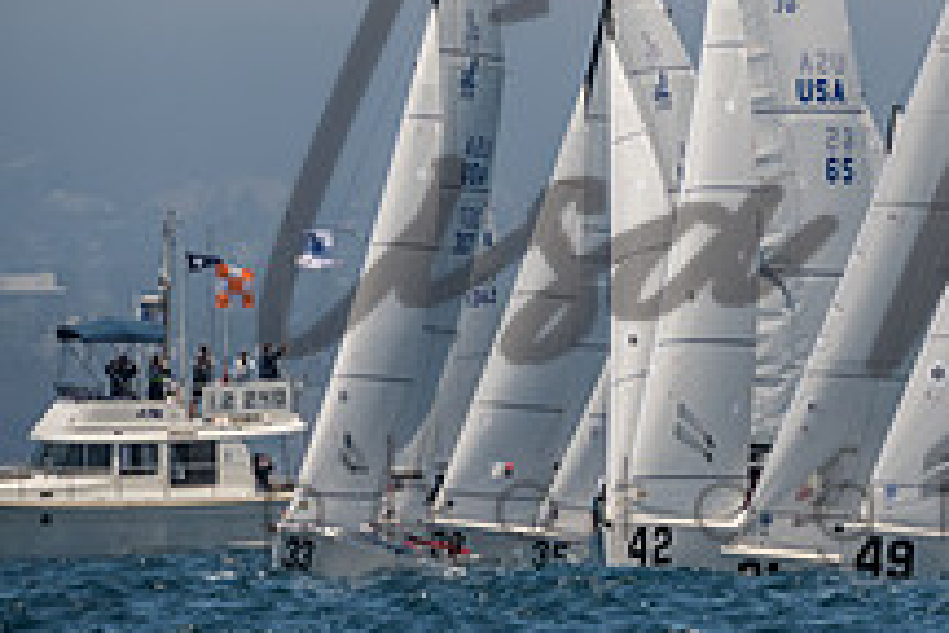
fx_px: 14708
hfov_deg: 3.7
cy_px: 173
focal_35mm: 558
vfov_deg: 2.5
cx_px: 1213
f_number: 9
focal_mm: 200
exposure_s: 1/1000
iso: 640
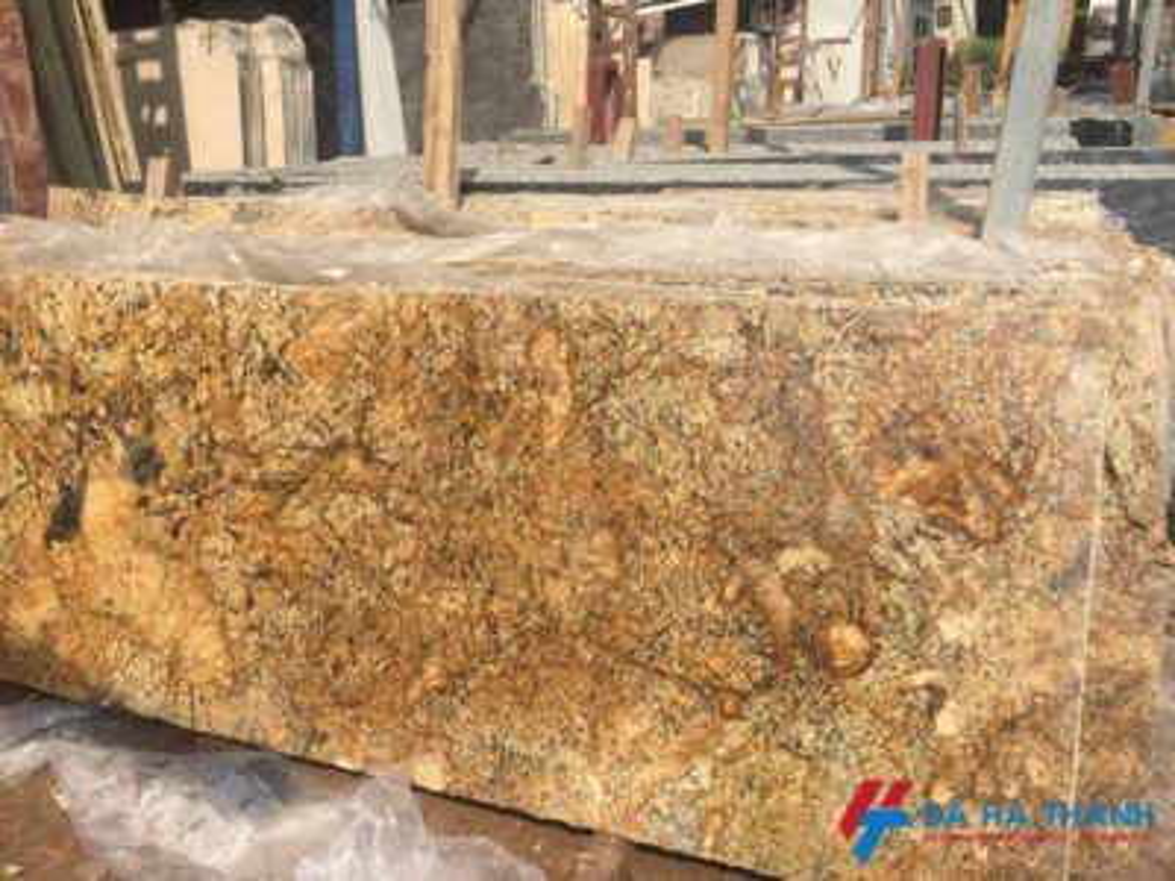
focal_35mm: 29
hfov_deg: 61.7
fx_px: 984
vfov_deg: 48.2
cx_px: 588
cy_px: 440
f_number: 2.2
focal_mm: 4.15
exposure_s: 1/1980
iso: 32
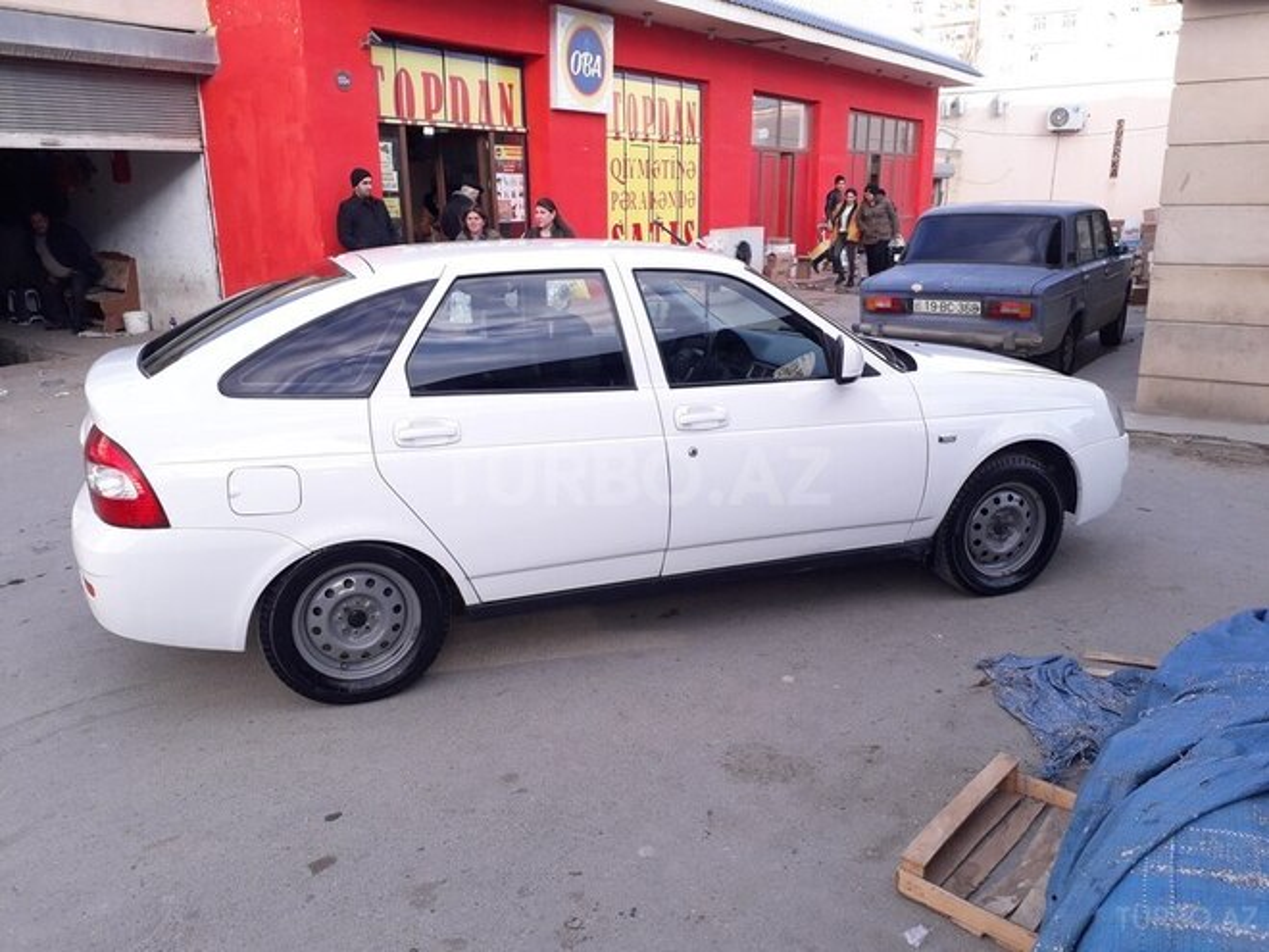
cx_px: 634
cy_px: 476
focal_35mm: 27
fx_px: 990
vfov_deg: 51.4
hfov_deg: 65.3
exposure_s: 1/281
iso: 40
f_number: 1.9
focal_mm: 3.6
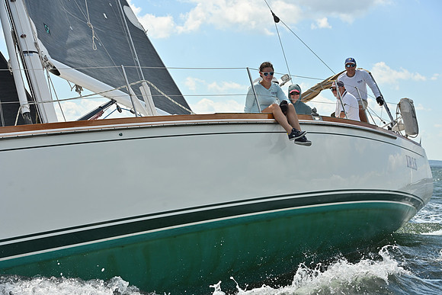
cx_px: 221
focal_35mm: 70
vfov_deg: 19.5
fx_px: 860
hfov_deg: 28.8
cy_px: 148
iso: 250
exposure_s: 1/1250
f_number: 7.1
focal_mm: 70
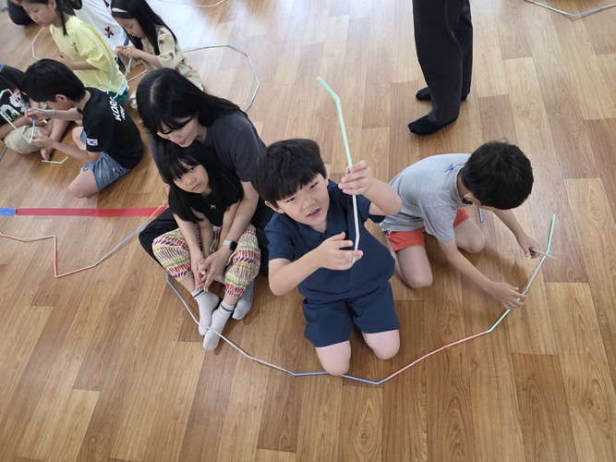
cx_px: 308
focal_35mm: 23
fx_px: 409
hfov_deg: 73.9
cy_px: 231
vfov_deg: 58.9
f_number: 1.7
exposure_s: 1/120
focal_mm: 6.3
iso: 320
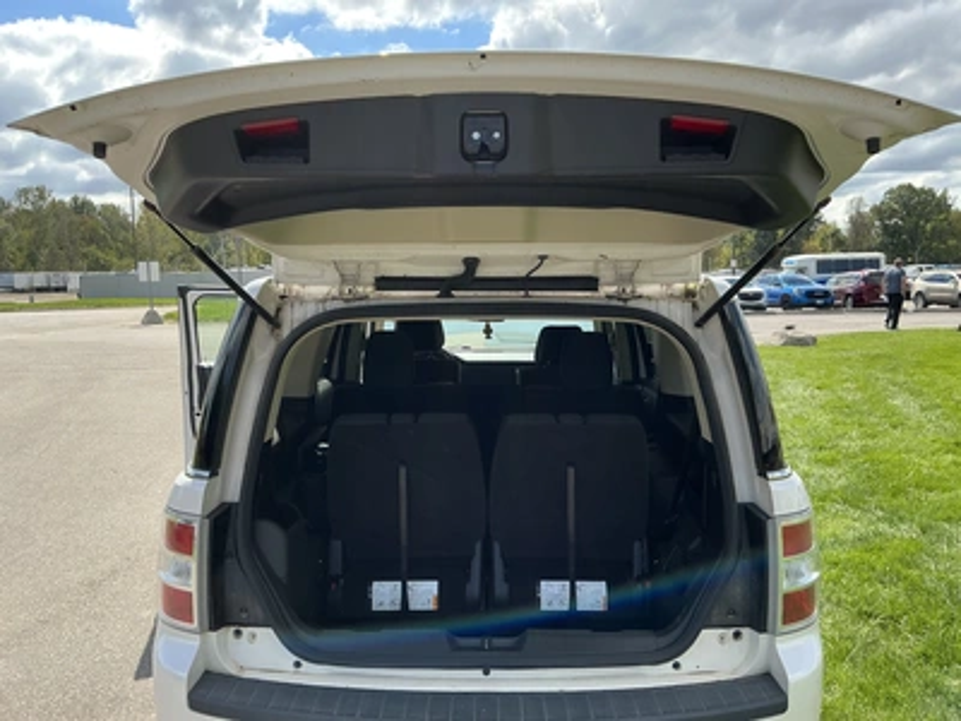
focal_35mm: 28
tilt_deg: -5.5
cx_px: 480
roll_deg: +0.8
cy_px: 360
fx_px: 777
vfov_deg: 49.7
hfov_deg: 63.4
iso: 25
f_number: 1.8
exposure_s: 1/869
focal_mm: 3
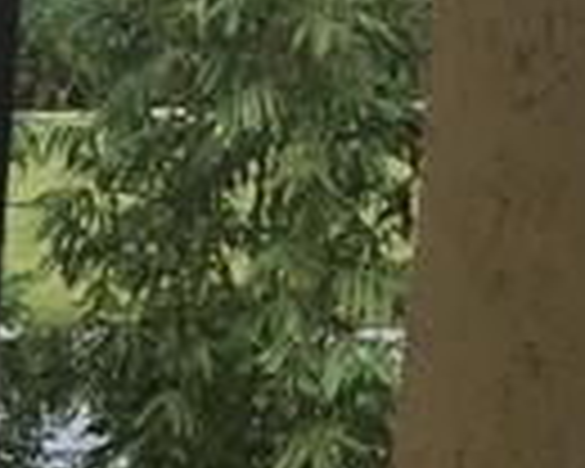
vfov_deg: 6.8
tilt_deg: -12.1
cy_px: 702
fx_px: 3861
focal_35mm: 223
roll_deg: -0.3
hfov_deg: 7.2
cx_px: -1440
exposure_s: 1/557
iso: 32
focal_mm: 4.15
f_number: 2.2
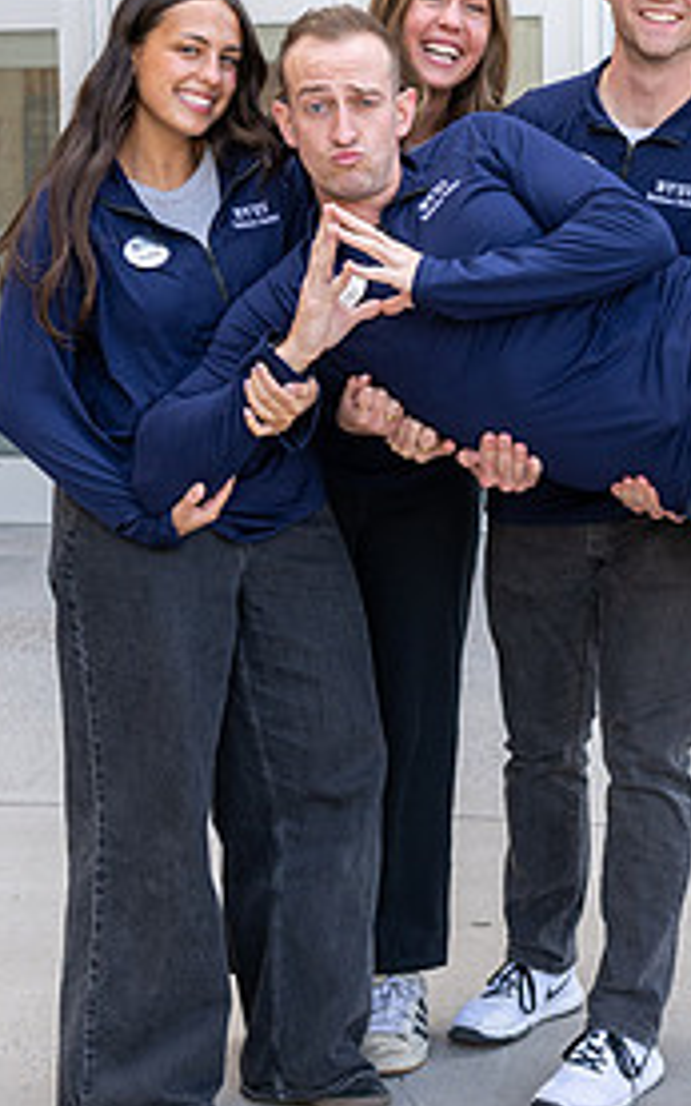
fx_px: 2743
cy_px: 405
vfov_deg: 22.7
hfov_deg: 14.2
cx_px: 595
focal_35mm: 91
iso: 320
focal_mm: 38
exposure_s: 1/320
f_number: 4
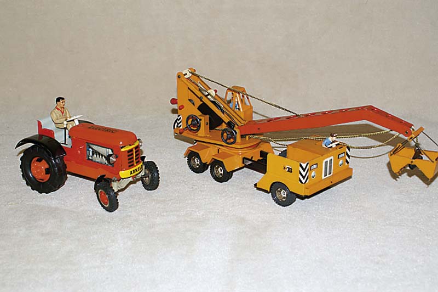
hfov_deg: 37.9
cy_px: 146
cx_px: 219
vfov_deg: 25.7
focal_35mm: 52
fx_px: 638
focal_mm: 35
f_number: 7.1
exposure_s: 1/60
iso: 100
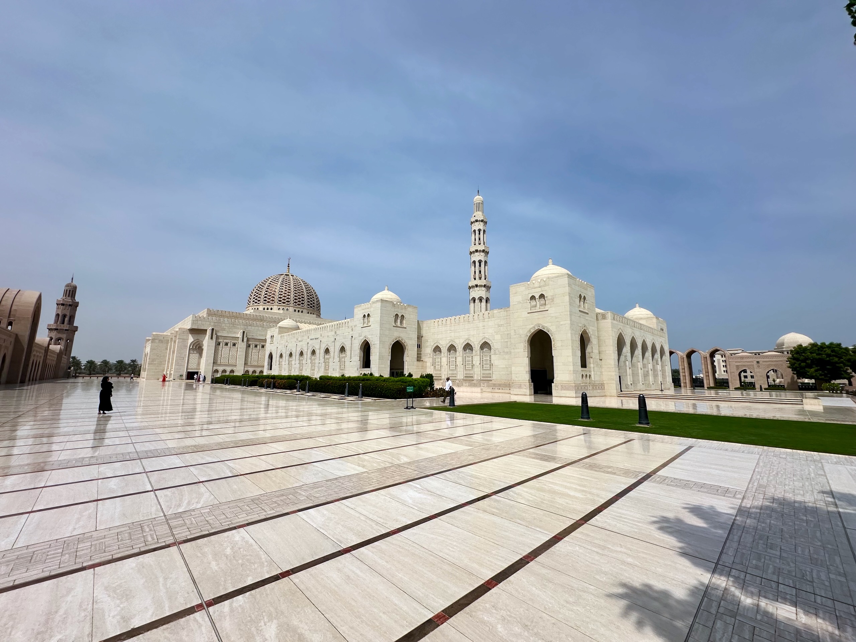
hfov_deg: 102.1
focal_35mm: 14
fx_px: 346
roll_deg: -0.6
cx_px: 428
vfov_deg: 85.7
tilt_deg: +9.7
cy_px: 321
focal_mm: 2.22
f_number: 2.2
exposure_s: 1/6897
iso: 50
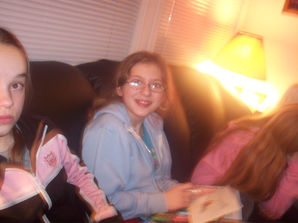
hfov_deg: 49.0
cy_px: 112
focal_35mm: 38
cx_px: 149
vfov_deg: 37.7
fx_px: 327
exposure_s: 1/3
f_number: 2.8
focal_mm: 8
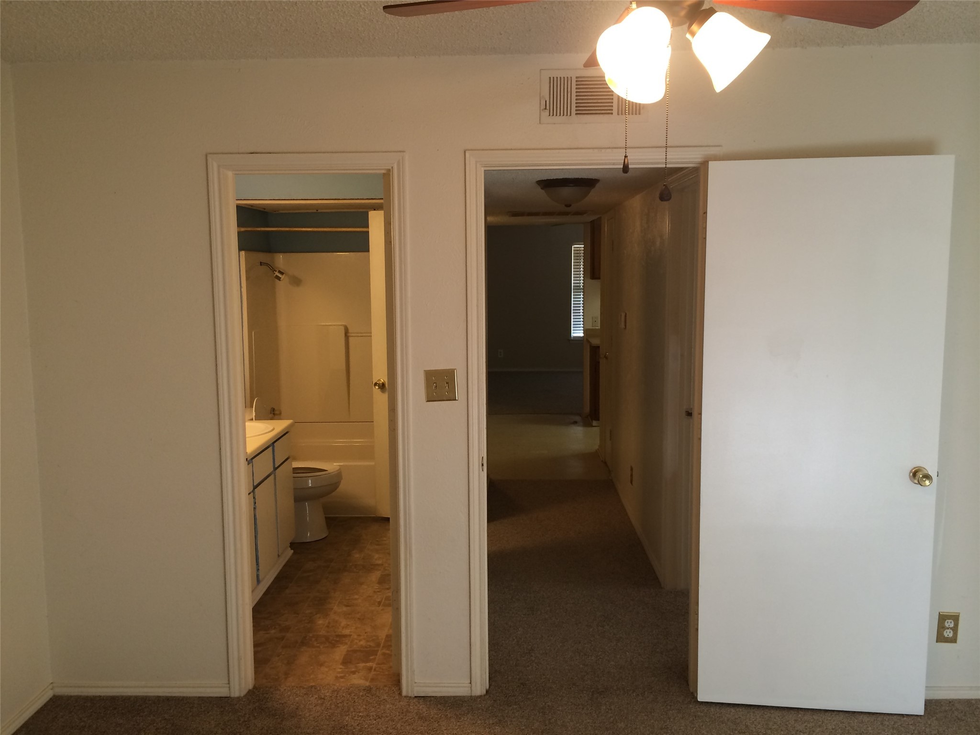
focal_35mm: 30
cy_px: 368
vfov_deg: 46.8
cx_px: 490
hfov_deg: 60.0
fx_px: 849
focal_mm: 4.12
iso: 80
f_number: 2.2
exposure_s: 1/30
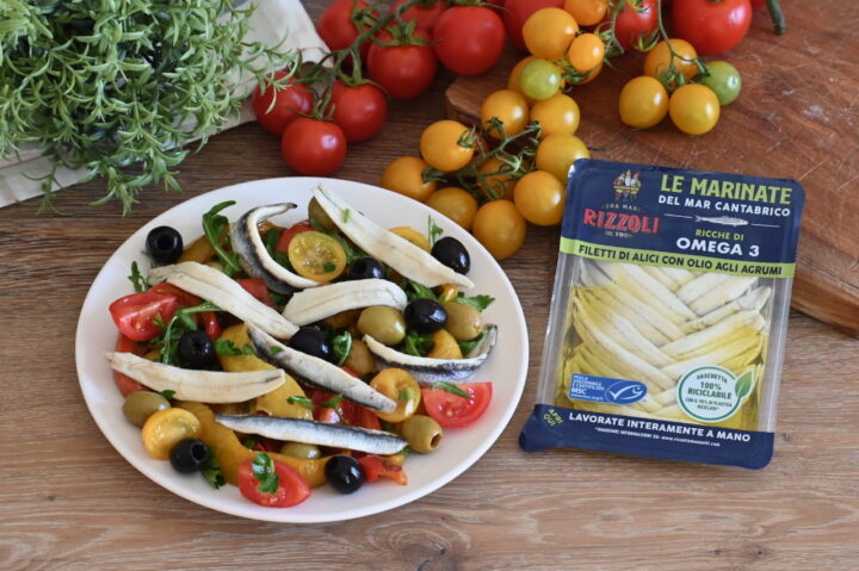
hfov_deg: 22.6
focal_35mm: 90
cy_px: 286
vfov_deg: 15.2
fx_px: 2146
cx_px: 430
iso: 640
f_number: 8
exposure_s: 1/13
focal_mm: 60
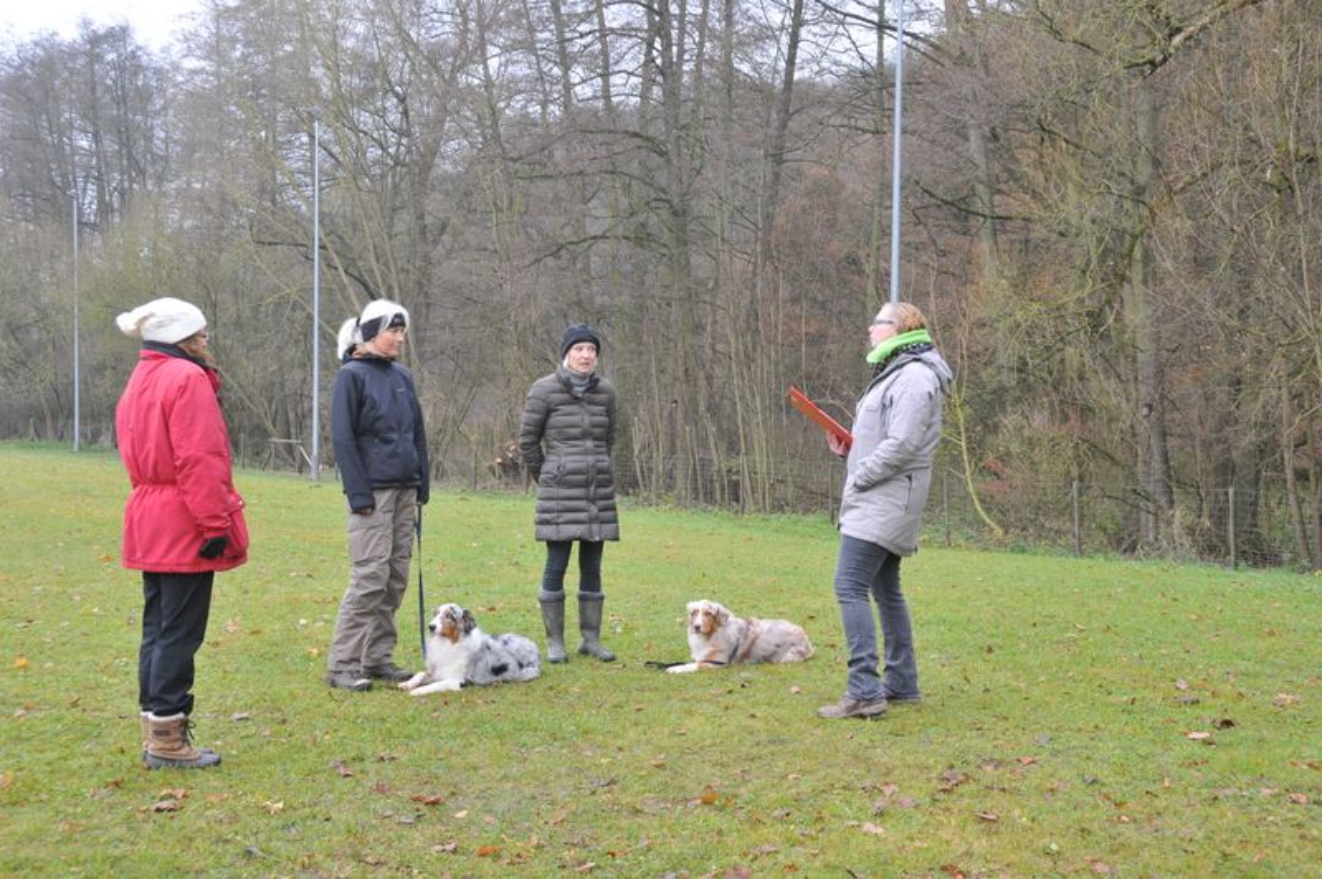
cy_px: 440
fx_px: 1706
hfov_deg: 42.4
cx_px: 661
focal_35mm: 46
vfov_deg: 28.9
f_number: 7.1
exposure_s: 1/50
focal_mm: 31
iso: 400
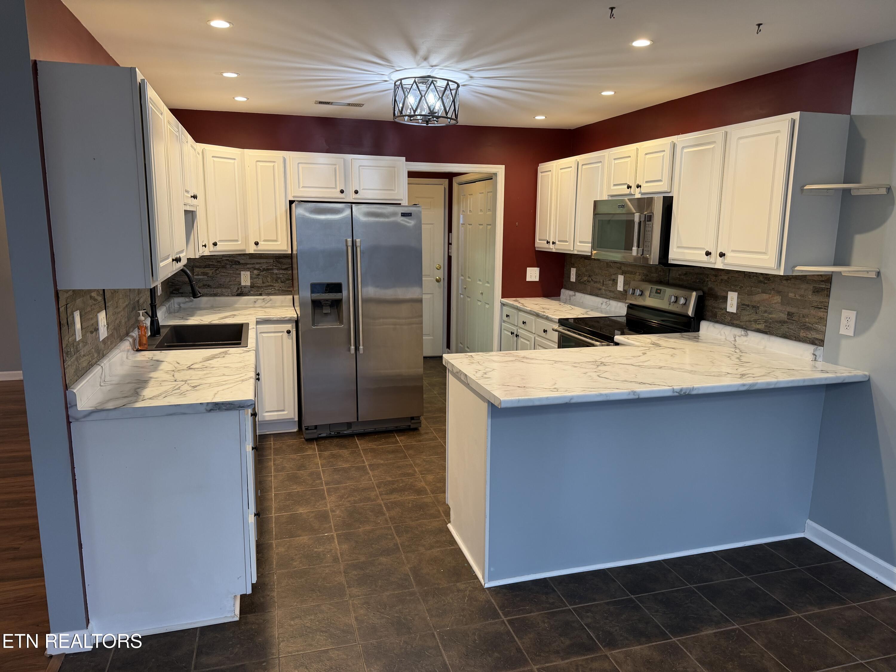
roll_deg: +0.0
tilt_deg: -10.2
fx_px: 621
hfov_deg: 71.6
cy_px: 336
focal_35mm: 24
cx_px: 448
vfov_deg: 56.8
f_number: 1.78
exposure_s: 1/60
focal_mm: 6.76
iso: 125
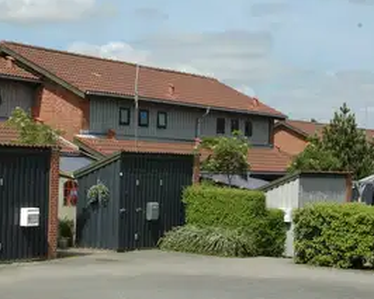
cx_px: 148
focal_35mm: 93
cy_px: 134
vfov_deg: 16.5
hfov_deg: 20.6
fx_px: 1030
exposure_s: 1/500
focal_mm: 42
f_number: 11
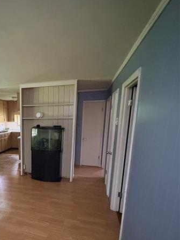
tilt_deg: -7.6
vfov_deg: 70.4
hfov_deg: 51.7
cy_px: 151
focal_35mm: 24
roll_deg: +2.5
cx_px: 26
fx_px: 166
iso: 1600
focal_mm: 2.22
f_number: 2.2
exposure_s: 1/30
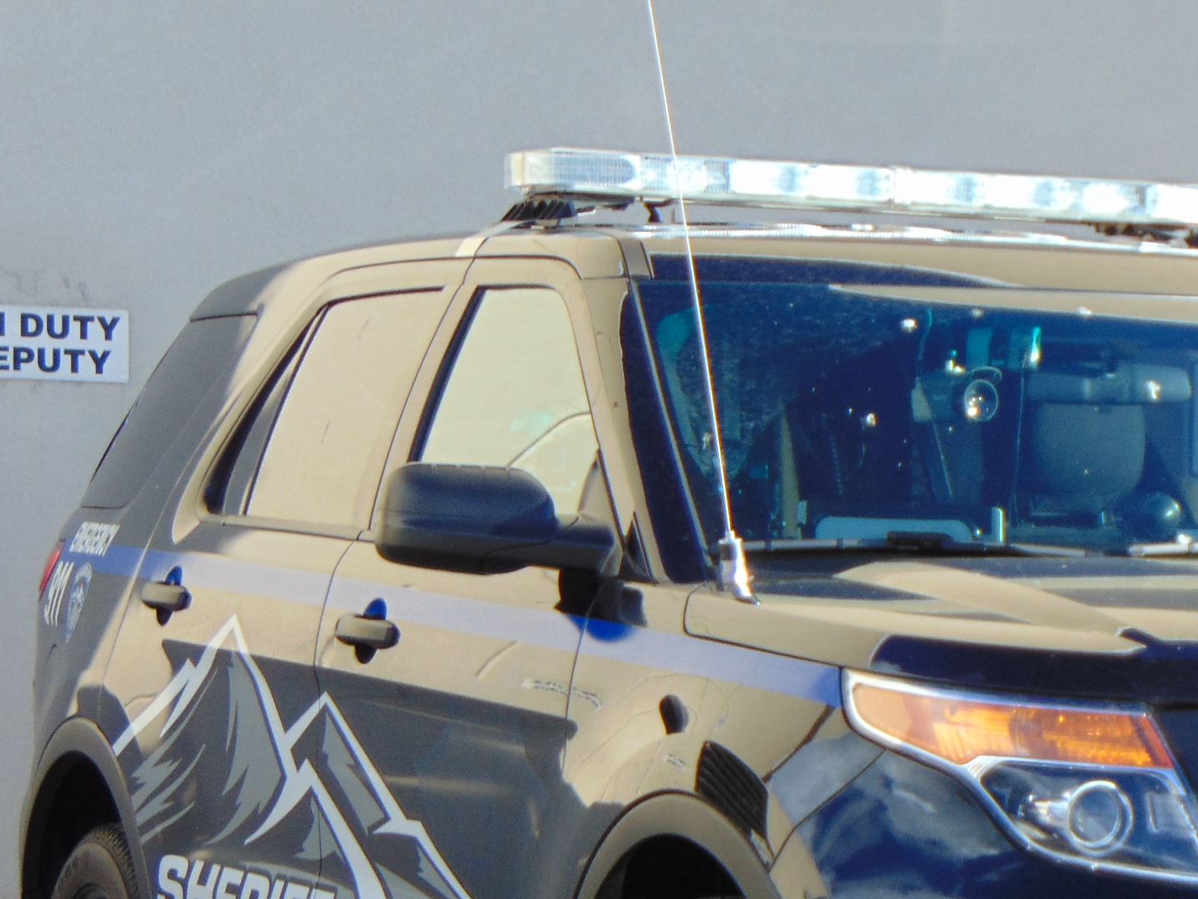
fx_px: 6783
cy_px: 775
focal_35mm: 196
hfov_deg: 10.1
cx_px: 951
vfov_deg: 7.6
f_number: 3.9
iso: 80
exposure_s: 1/250
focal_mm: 19.4
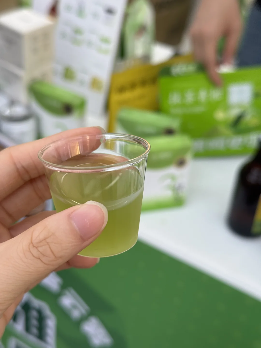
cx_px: 130
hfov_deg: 30.3
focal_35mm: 48
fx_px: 483
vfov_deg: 39.7
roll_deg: -3.7
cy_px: 174
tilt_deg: -37.6
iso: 100
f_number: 1.78
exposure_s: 1/113
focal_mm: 6.76
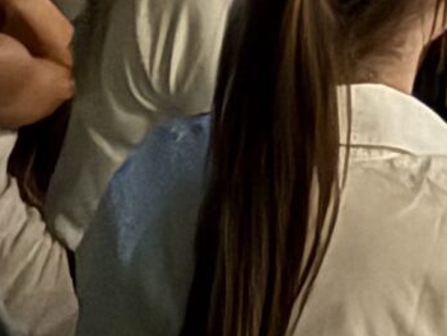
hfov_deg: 17.2
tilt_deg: +10.0
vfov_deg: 10.4
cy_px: -671
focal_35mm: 102
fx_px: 1318
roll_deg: -0.5
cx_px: 685
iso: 1600
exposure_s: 1/14
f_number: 2.2
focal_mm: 2.22
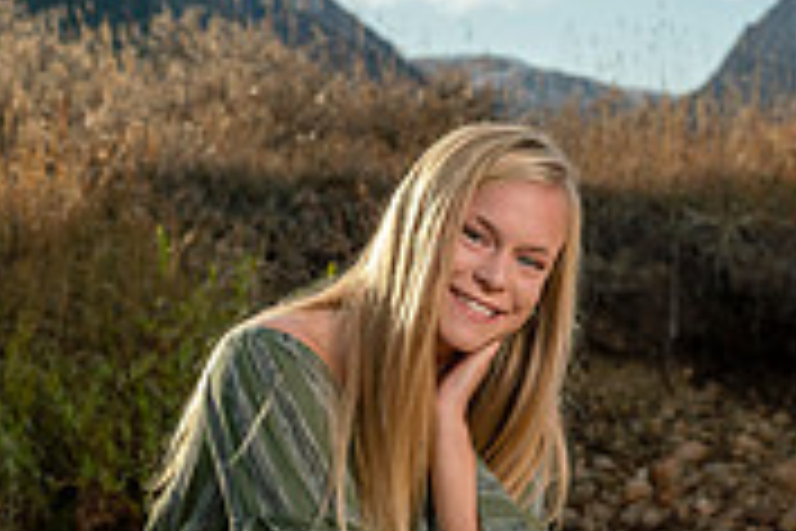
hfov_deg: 15.5
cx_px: 661
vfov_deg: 10.5
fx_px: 2896
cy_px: 376
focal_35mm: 131
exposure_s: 1/640
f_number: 4.5
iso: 100
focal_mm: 40
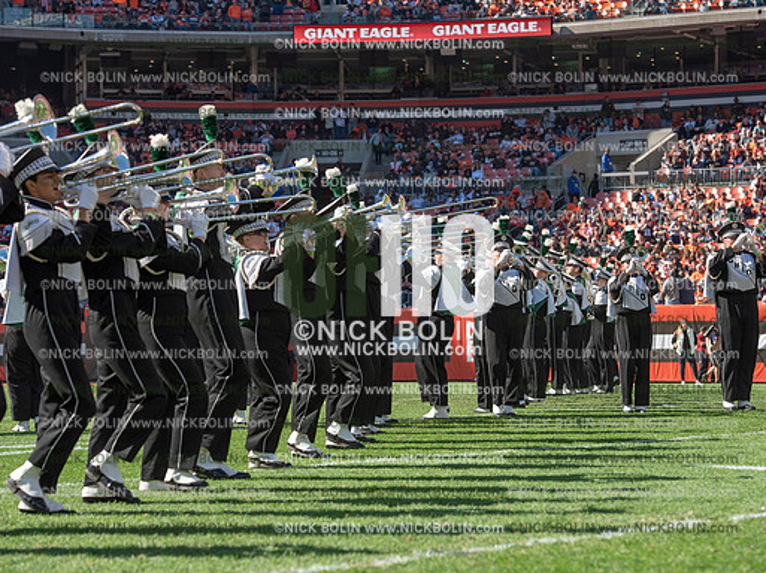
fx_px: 2455
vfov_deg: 13.3
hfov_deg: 17.7
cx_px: 388
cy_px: 286
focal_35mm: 111
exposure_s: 1/2000
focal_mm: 102
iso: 400
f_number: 5
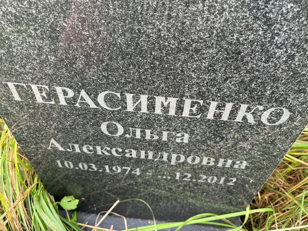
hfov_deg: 65.3
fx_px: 240
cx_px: 159
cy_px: 112
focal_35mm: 27
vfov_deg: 51.4
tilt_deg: -46.7
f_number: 1.6
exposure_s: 1/134
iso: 64
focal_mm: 5.96
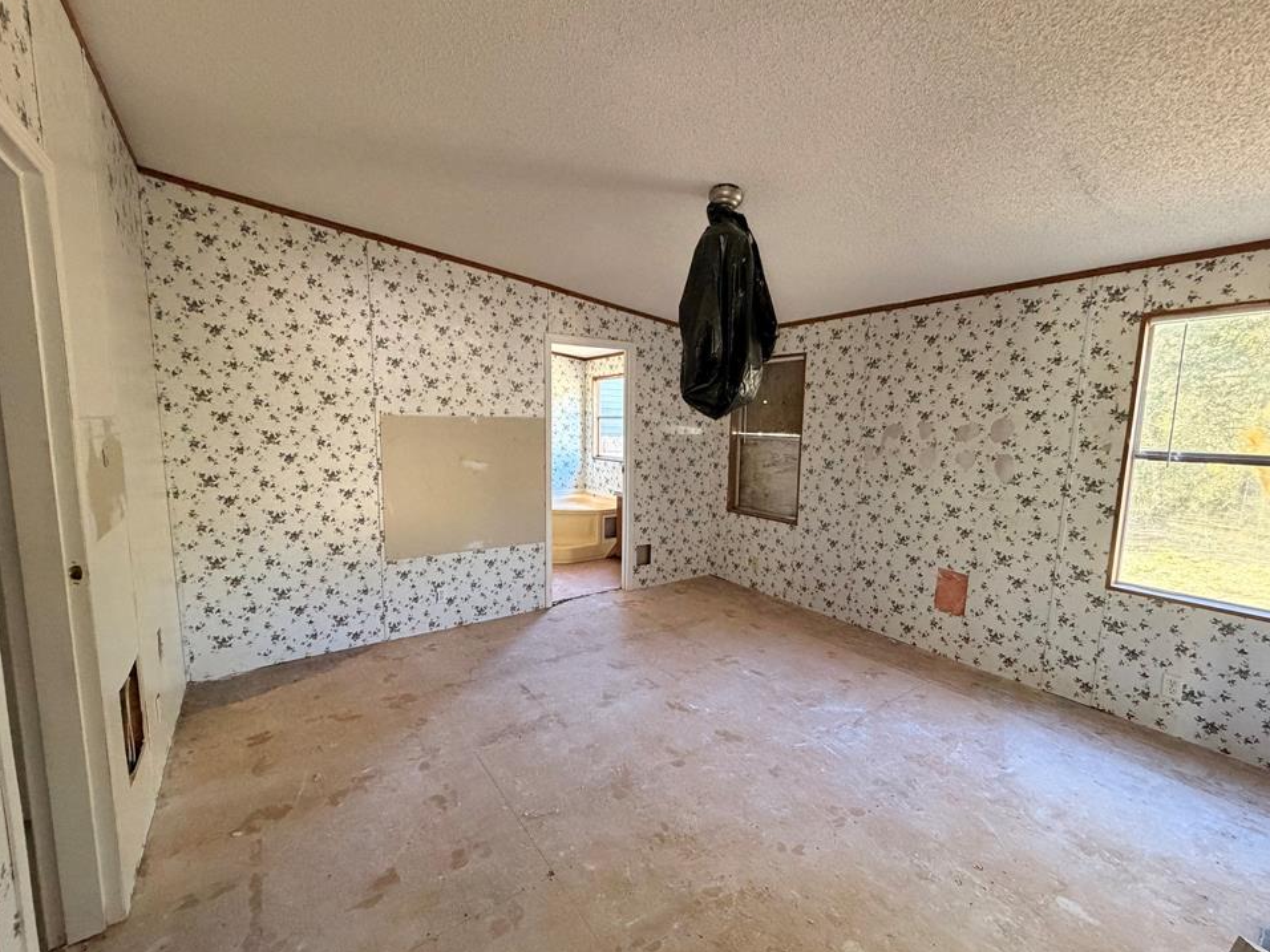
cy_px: 489
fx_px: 550
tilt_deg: -7.0
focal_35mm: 15
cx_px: 632
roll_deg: -0.6
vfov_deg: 81.7
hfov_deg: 98.2
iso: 500
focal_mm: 2.22
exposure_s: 1/60
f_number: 2.2
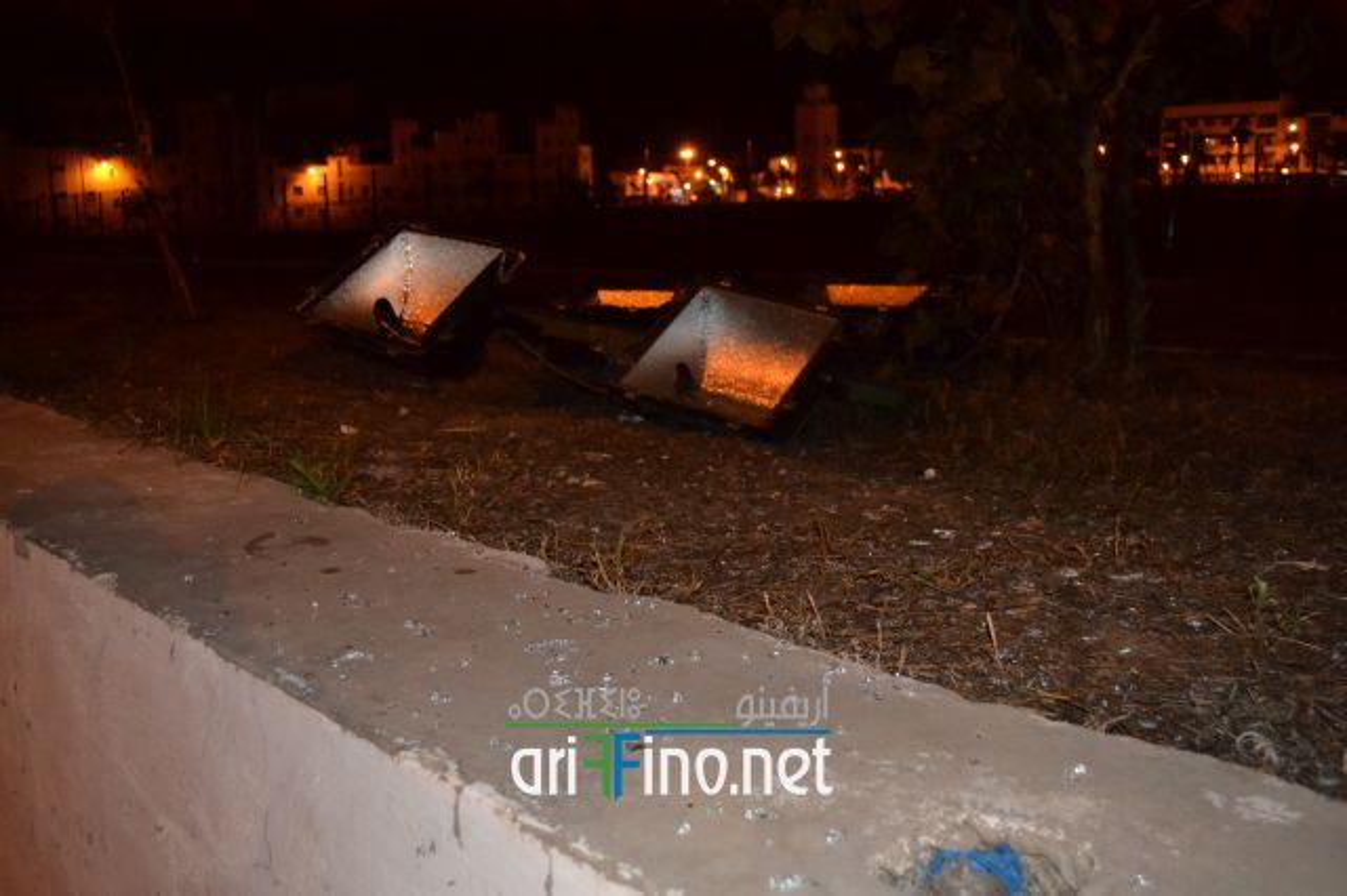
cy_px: 448
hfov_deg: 57.2
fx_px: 1234
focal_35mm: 33
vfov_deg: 39.9
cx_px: 674
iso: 3200
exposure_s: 1/60
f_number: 4
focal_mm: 22
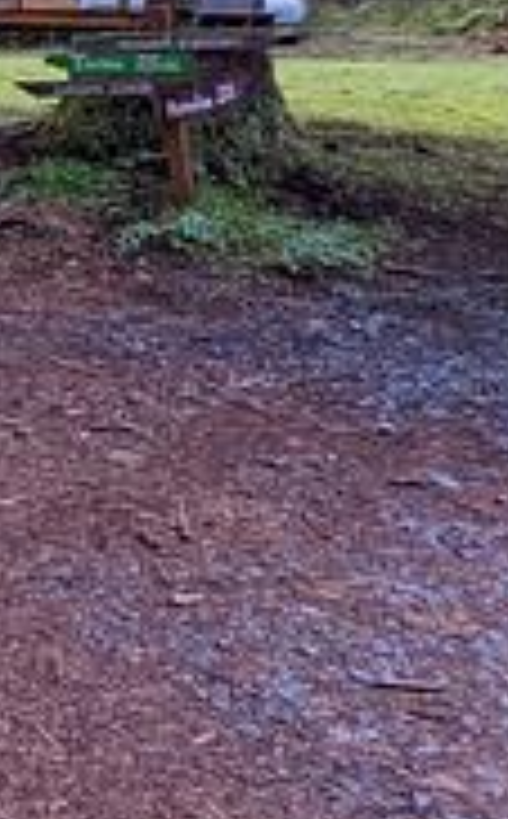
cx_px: -841
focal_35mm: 58
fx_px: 1291
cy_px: -7
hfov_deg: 13.2
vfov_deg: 32.3
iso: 85
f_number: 2.2
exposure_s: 1/23.8
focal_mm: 2.22
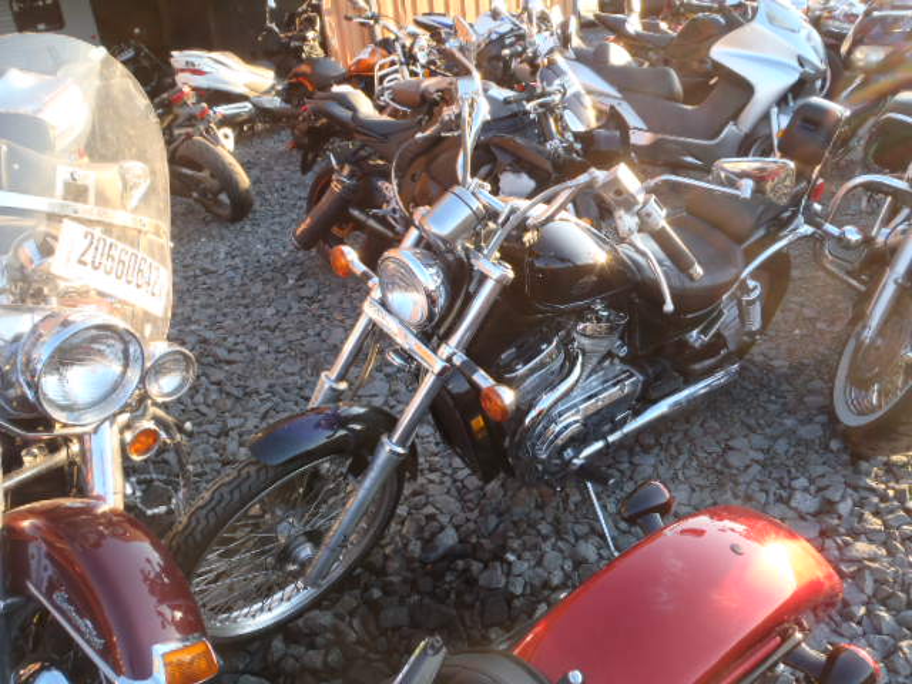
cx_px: 456
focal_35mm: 28
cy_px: 342
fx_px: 738
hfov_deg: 63.4
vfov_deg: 49.7
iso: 80
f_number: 3.5
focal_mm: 5
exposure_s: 1/60
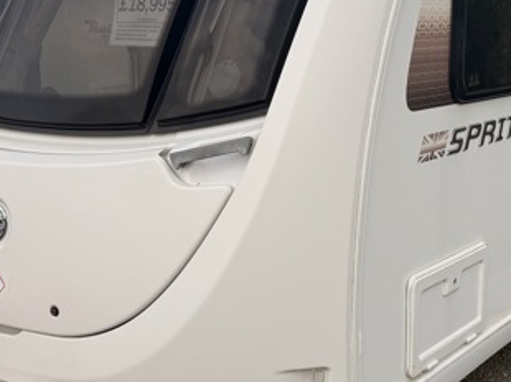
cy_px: 142
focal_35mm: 62
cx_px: 295
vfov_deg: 23.6
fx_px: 915
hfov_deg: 31.2
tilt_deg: -7.8
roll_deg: +1.4
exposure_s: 1/4405
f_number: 1.78
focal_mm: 6.76
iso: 80
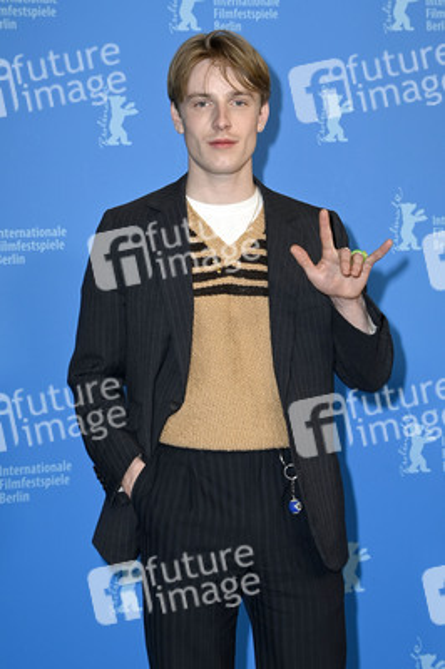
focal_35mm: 62
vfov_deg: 32.4
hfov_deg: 21.9
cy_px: 334
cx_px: 222
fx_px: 1151
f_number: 5.6
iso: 800
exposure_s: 1/200
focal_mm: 62
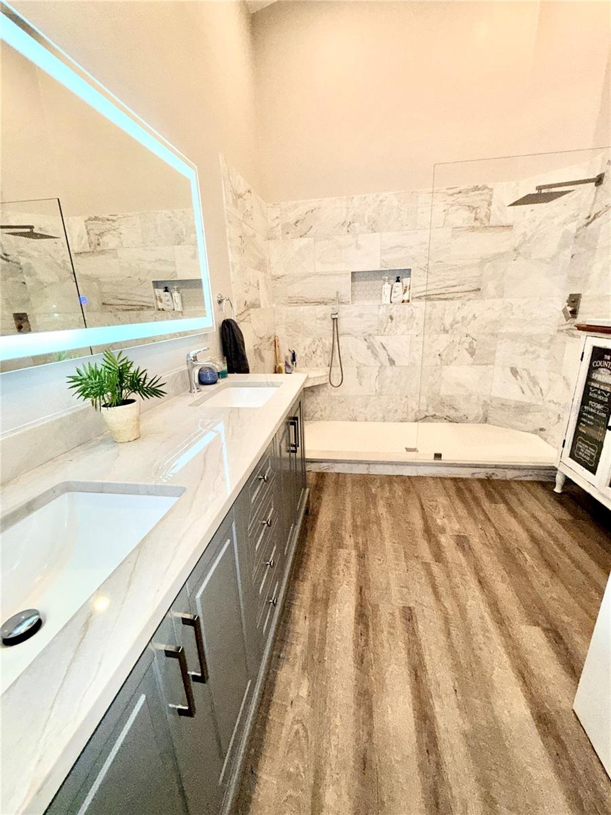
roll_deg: +1.7
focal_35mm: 14
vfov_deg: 102.1
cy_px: 408
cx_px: 306
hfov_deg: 85.7
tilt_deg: -16.9
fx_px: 329
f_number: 2.2
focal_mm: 2.22
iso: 160
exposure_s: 1/120
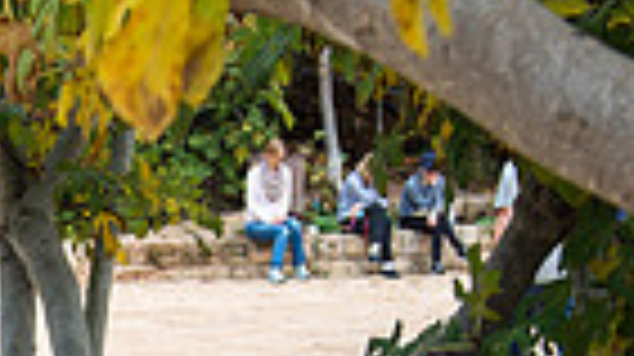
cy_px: 701
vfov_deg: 7.7
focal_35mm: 151
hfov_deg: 13.6
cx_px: -238
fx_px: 2536
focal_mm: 35
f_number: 2.8
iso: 100
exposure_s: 1/400
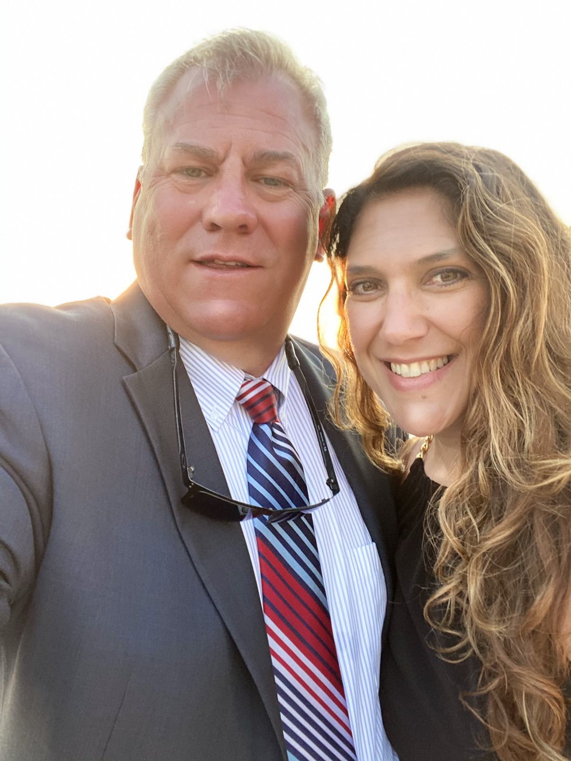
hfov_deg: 46.8
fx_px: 660
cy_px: 380
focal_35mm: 30
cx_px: 286
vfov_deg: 60.0
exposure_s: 1/103
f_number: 2.2
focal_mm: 2.71
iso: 100
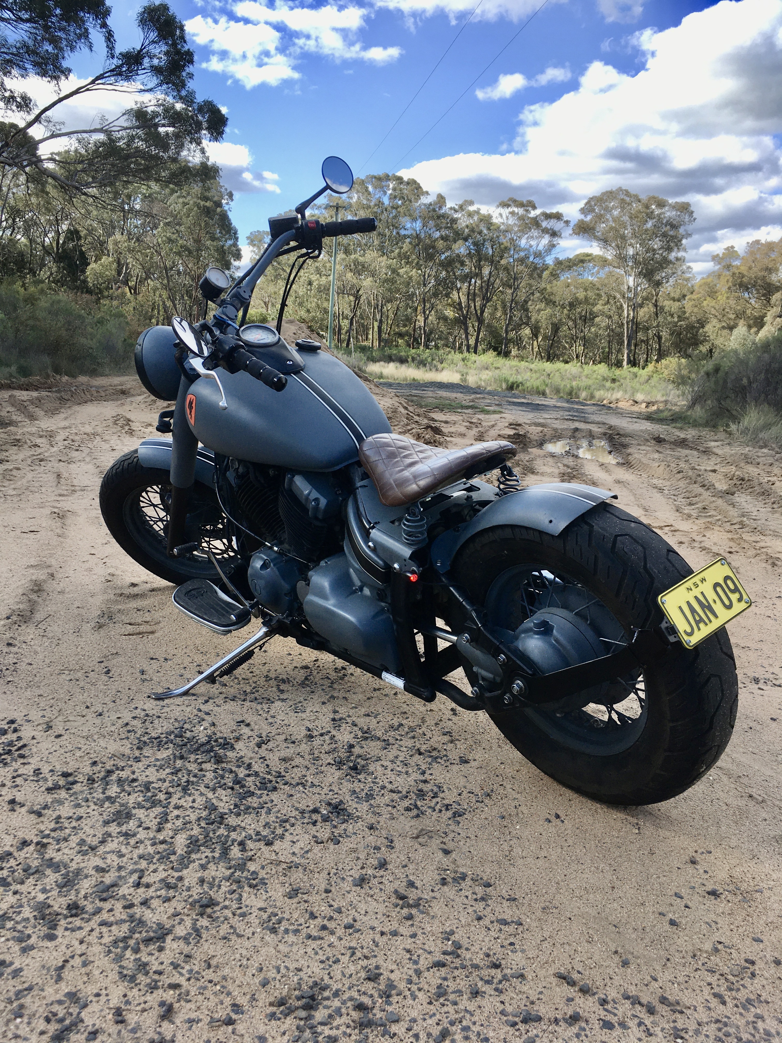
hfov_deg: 48.2
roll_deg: -1.1
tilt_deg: -11.7
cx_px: 391
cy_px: 522
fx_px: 874
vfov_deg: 61.7
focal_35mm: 29
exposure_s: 1/625
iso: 25
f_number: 2.2
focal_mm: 4.15
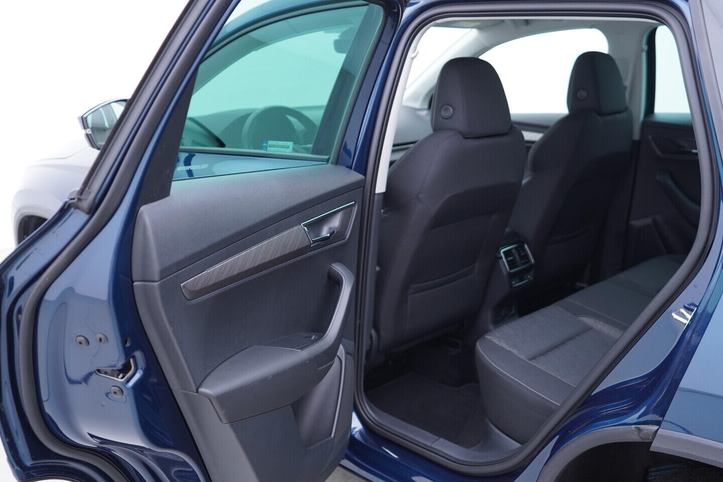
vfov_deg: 36.9
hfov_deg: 53.1
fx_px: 723
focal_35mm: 36
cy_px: 241
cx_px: 362
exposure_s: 1/40
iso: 200
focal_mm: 24
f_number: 2.8
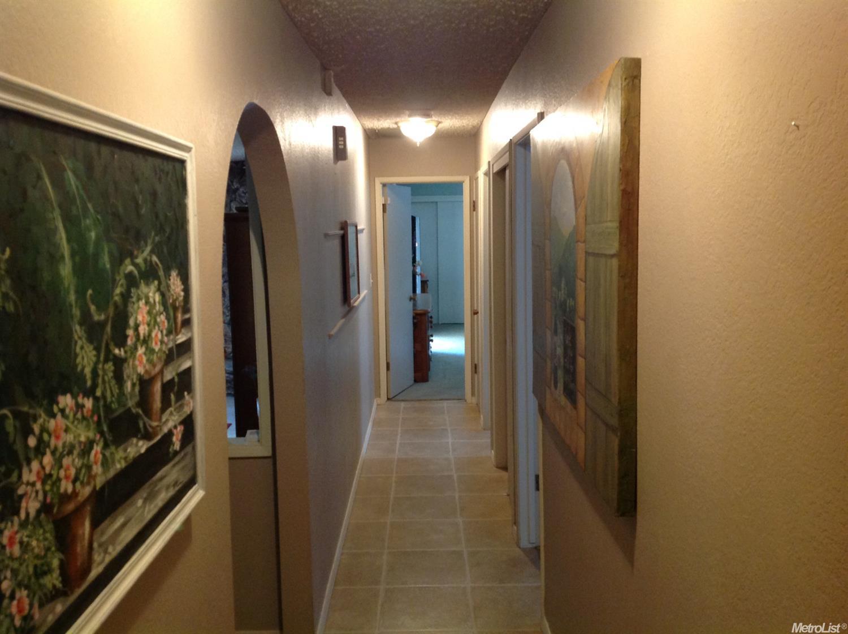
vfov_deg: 40.6
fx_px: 856
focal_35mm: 35
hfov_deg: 52.7
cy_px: 317
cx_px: 424
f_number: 2.4
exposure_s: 1/15
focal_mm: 4.28
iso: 200
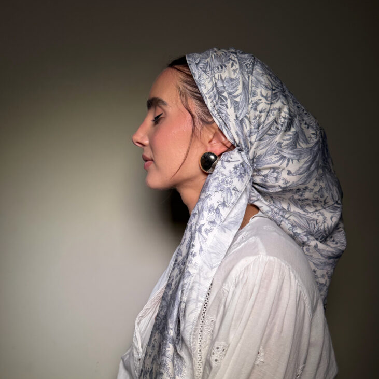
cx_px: 190
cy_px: 229
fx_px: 359
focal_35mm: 29
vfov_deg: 55.2
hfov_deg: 55.6
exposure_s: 1/322
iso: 80
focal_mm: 6.76
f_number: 1.78
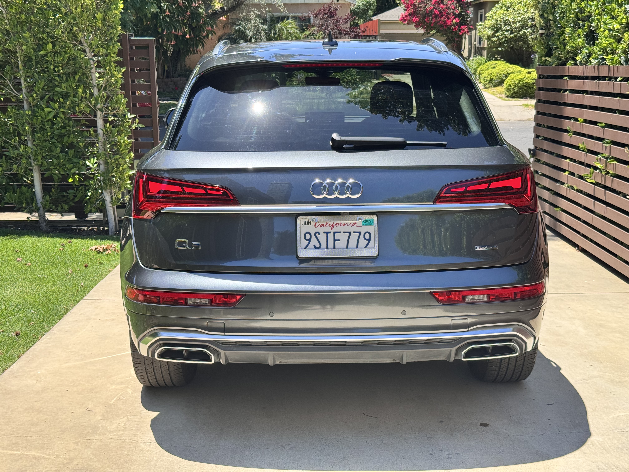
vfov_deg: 30.3
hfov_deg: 39.7
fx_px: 872
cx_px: 314
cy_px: 236
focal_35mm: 48
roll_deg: -1.1
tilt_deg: -13.8
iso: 64
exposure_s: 1/1427
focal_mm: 6.76
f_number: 1.78
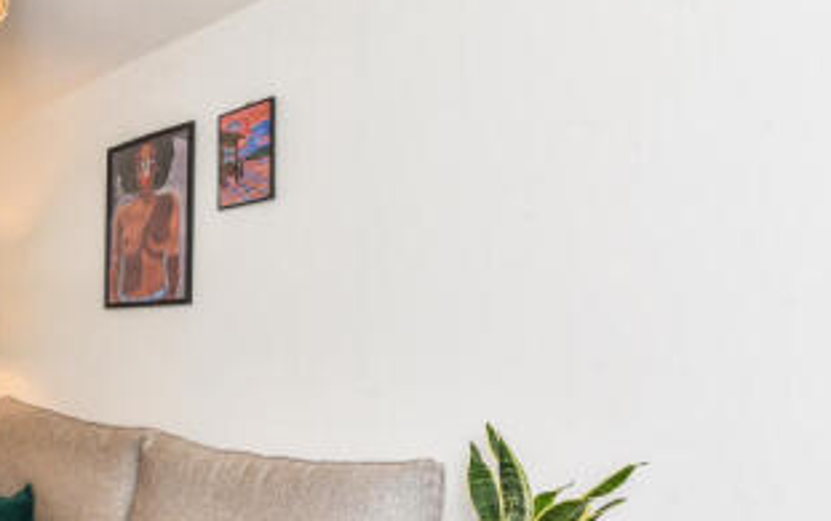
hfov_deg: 51.1
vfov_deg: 41.2
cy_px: 362
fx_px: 680
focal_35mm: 30
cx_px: 8
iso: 250
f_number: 9
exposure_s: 1/20
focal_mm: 14
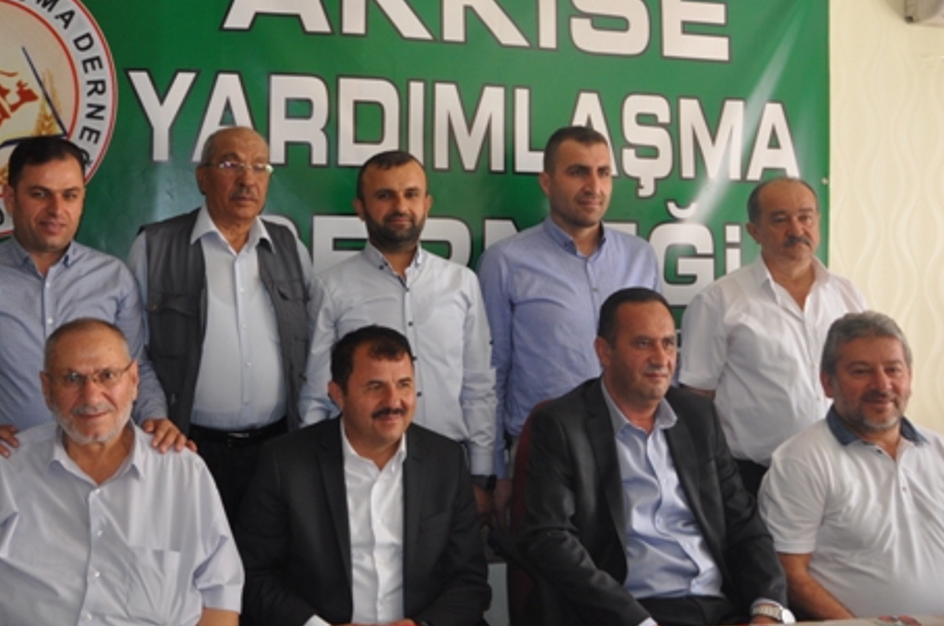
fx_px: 995
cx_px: 313
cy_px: 281
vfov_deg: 34.9
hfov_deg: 49.8
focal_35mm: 38
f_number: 3.5
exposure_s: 1/60
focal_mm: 18
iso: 500
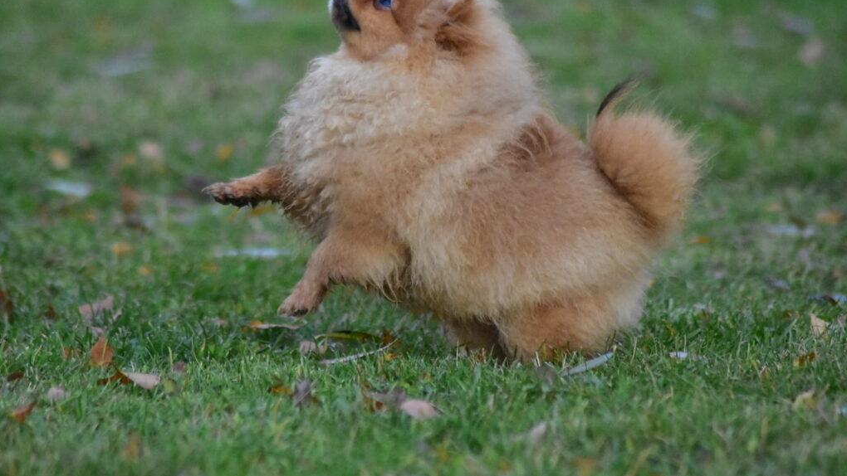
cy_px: 194
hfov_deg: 6.2
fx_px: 7794
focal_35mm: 347
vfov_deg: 3.5
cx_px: 424
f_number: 5
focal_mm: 220
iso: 3200
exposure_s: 1/6400
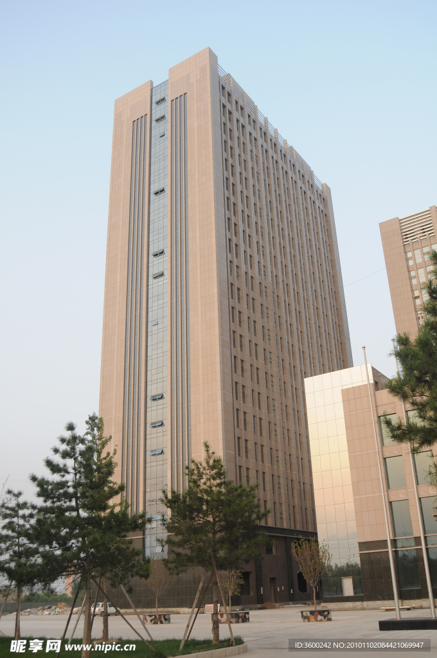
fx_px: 602
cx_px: 218
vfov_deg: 57.3
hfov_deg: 39.9
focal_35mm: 33
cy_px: 329
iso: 200
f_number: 5
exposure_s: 1/100
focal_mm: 22
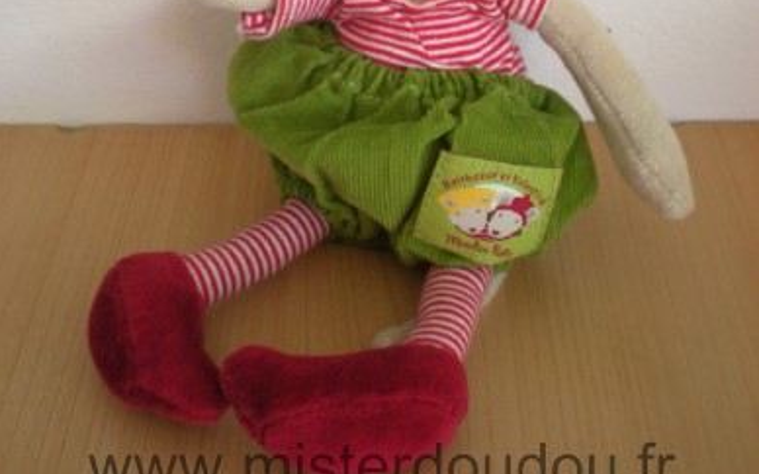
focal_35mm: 54
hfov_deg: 37.6
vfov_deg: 22.9
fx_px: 1116
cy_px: -4
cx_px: 380
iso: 149
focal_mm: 6.3
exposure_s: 1/57.7
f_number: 3.1
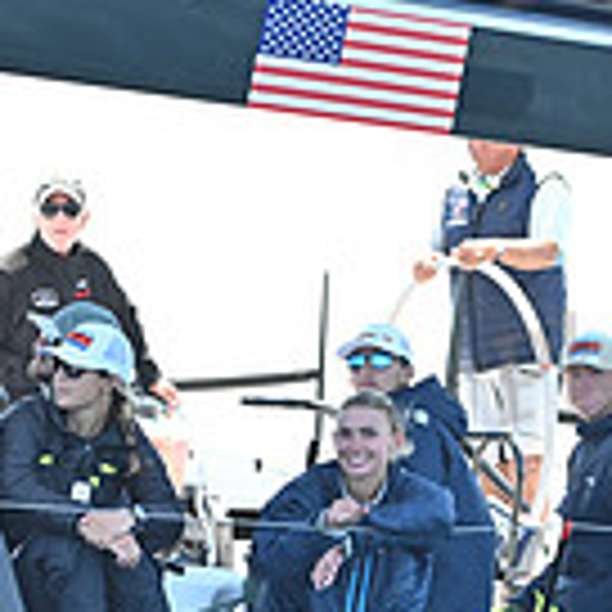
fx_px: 5081
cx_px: 261
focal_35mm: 254
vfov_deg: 6.9
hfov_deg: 6.9
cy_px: 605
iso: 320
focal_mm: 70
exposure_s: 1/1000
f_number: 3.2
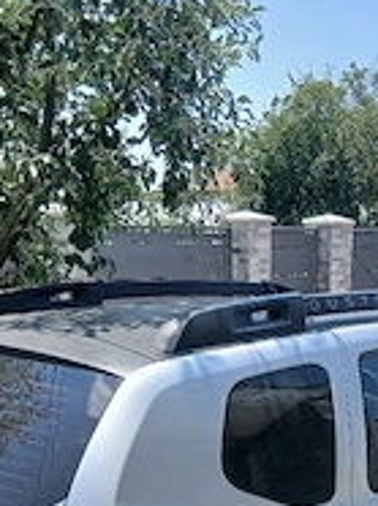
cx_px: 296
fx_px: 817
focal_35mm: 56
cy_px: 511
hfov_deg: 25.6
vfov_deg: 31.6
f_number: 1.8
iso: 20
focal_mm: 3.98
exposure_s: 1/294
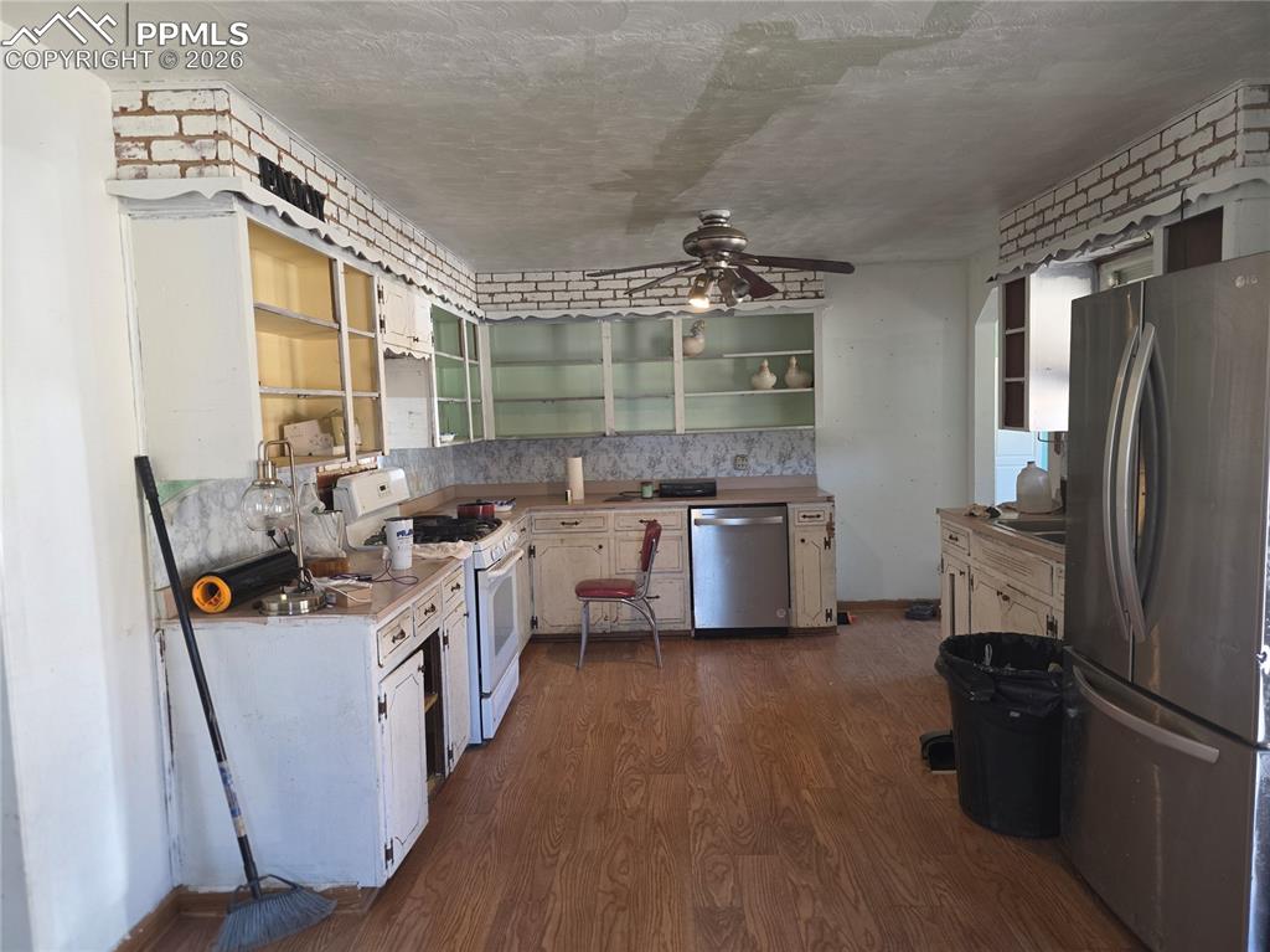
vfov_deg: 58.8
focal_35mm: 23
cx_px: 635
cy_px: 476
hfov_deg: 74.0
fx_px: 843
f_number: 1.7
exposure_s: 1/120
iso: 320
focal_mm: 6.3
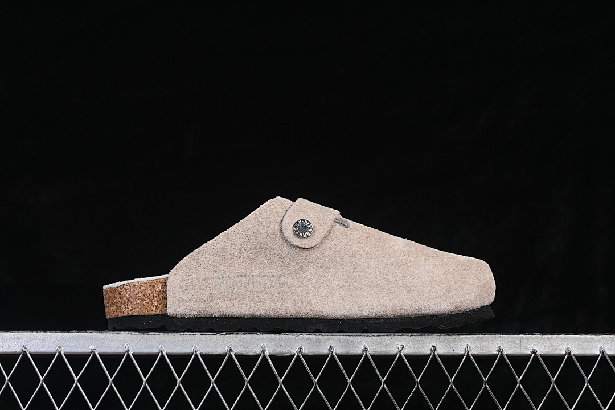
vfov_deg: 18.2
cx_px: 308
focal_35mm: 75
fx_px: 1281
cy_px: 205
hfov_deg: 27.0
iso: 160
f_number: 8
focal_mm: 50
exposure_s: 1/80
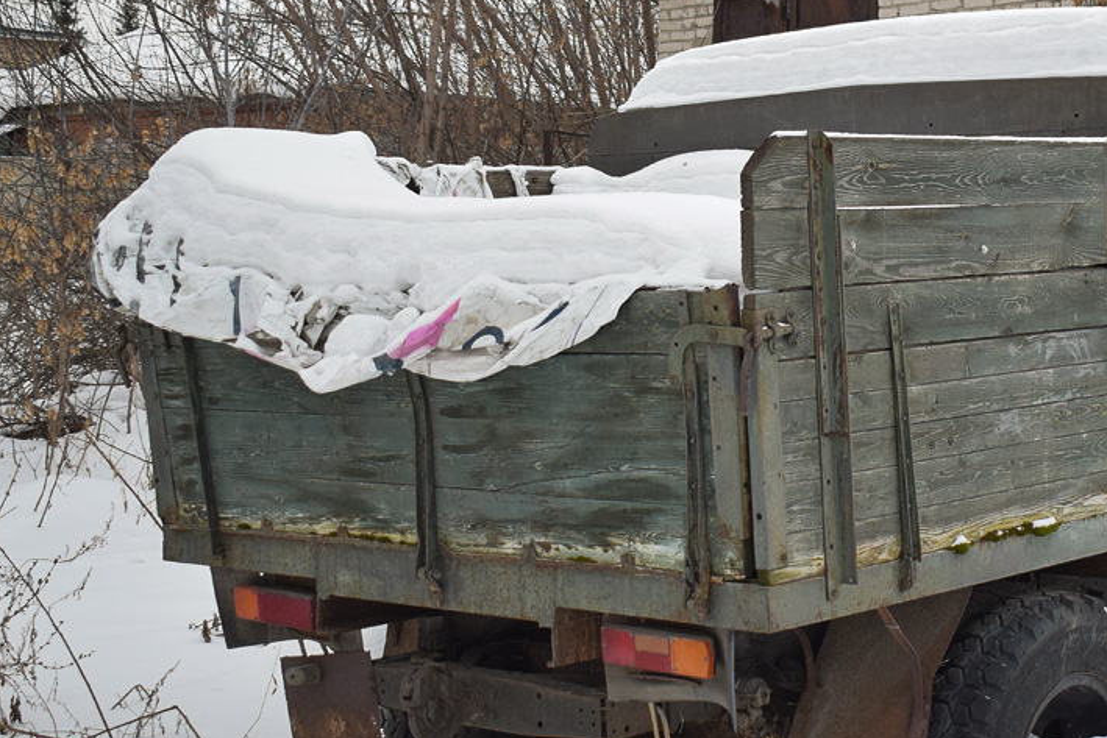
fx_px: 2030
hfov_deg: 29.9
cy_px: 332
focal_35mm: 66
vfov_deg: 20.6
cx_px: 848
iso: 800
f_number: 5.6
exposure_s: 1/800
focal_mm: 26
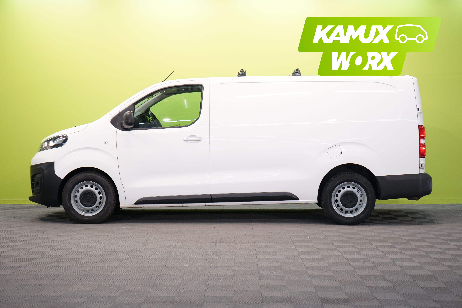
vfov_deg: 24.2
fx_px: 719
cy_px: 154
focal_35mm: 56
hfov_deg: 35.6
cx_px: 231
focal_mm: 56
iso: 500
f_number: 6.3
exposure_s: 1/25
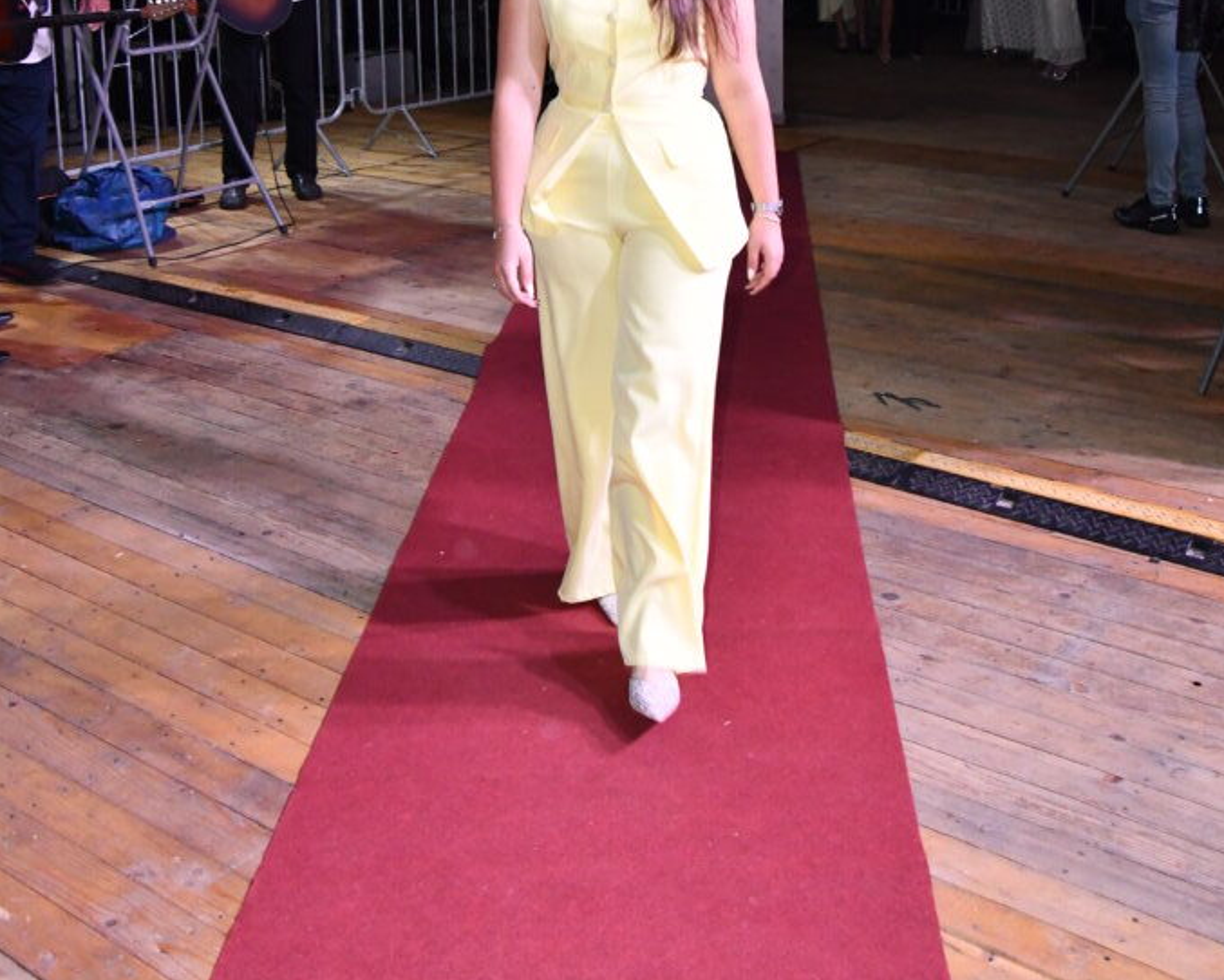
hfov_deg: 42.0
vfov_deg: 32.6
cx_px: 616
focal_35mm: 44
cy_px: 116
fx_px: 1594
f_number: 7.1
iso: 4000
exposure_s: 1/125
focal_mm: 21
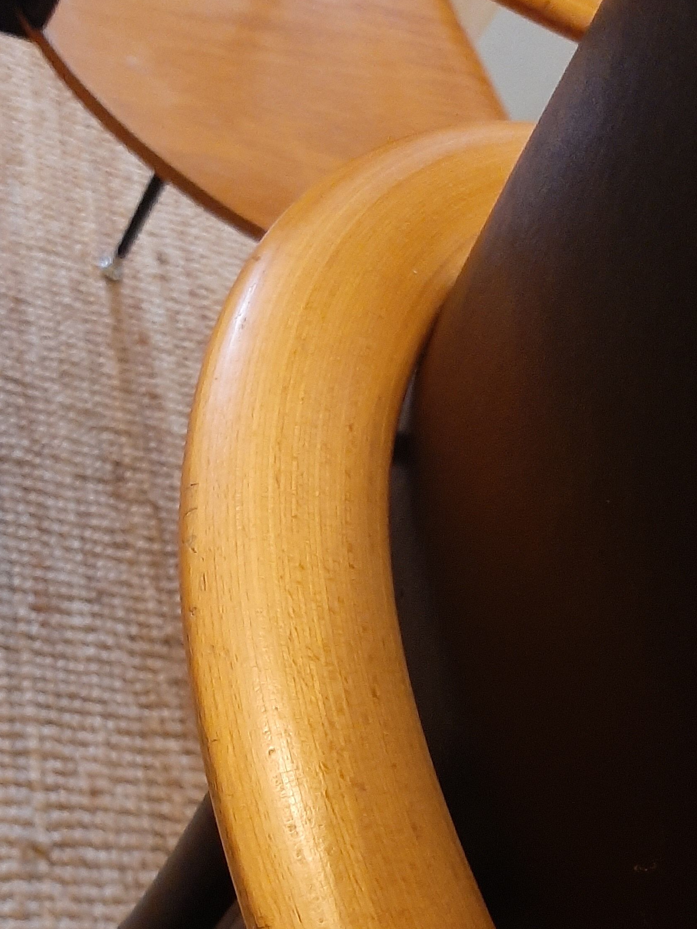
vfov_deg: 39.9
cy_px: 623
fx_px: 1262
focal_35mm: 47
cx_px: 315
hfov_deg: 30.9
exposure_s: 1/20
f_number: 1.7
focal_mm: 3.93
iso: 500
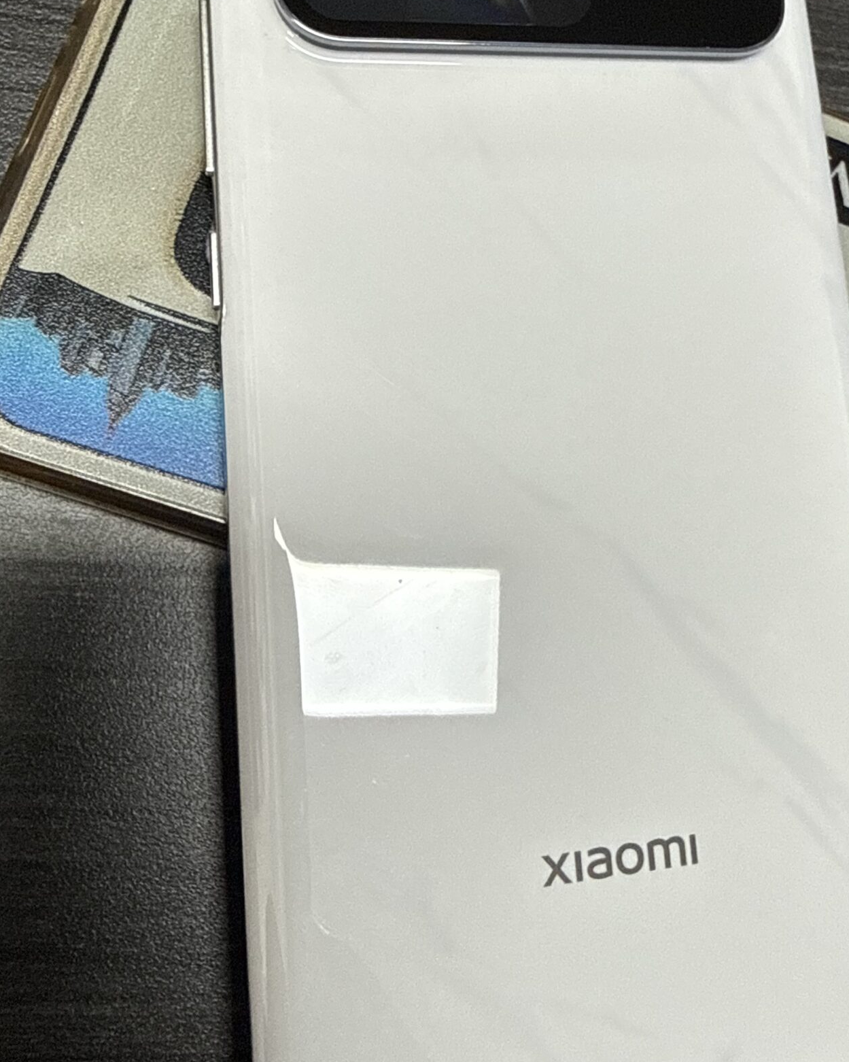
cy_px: 469
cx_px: 510
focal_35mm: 40
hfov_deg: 37.2
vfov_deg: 45.7
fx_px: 1257
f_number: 2.2
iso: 160
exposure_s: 1/120
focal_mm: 2.22
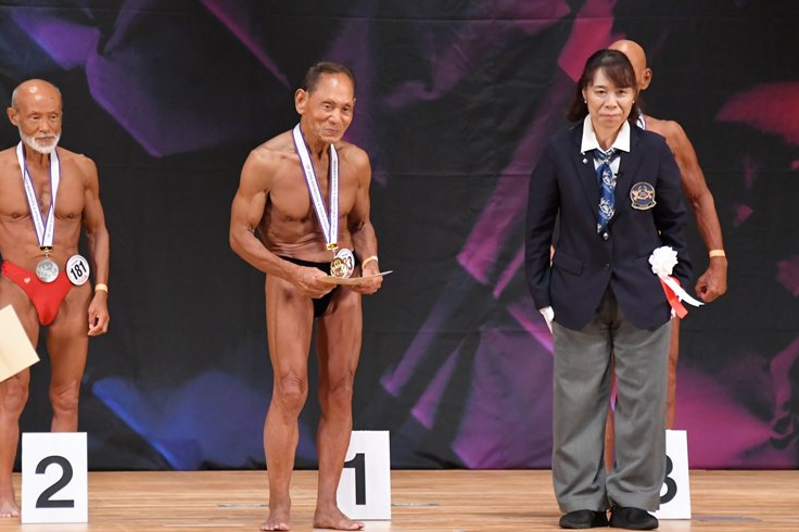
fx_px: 7010
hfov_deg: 6.5
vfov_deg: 4.3
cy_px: 261
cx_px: 396
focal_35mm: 316
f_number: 5.6
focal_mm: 200
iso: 5600
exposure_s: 1/400
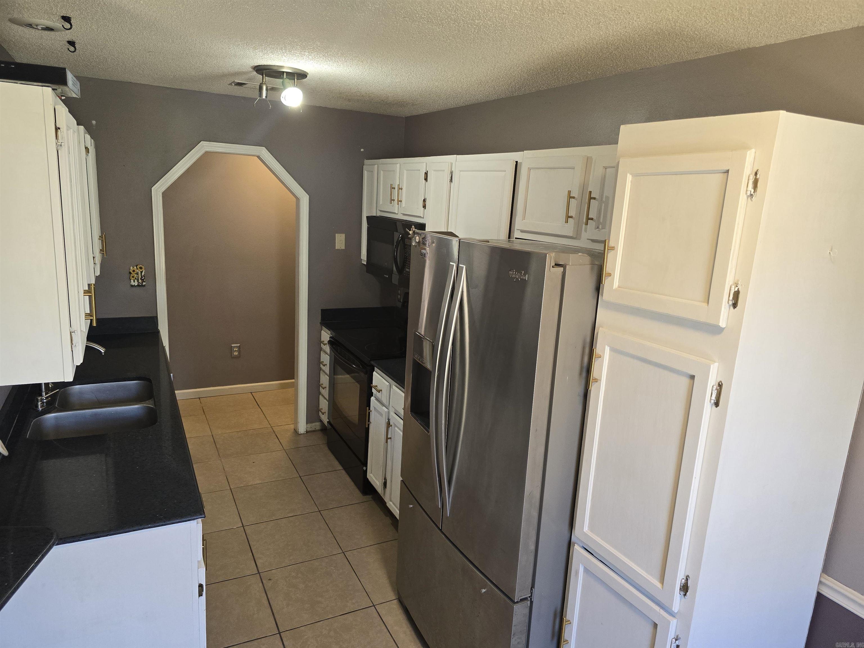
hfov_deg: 73.9
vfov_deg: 58.9
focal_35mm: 23
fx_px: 574
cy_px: 324
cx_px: 432
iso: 250
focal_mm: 6.3
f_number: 1.7
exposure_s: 1/120
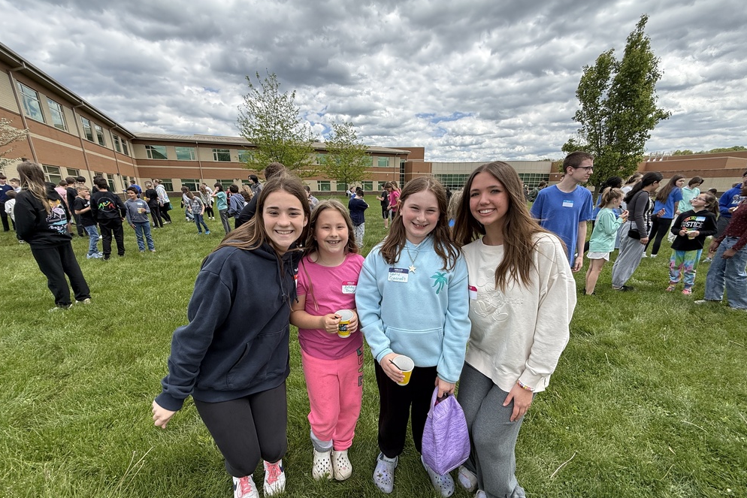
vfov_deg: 76.9
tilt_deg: -16.1
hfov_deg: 100.4
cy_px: 283
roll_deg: -0.8
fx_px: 311
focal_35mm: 15
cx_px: 374
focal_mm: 2.22
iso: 50
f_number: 2.2
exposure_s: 1/955
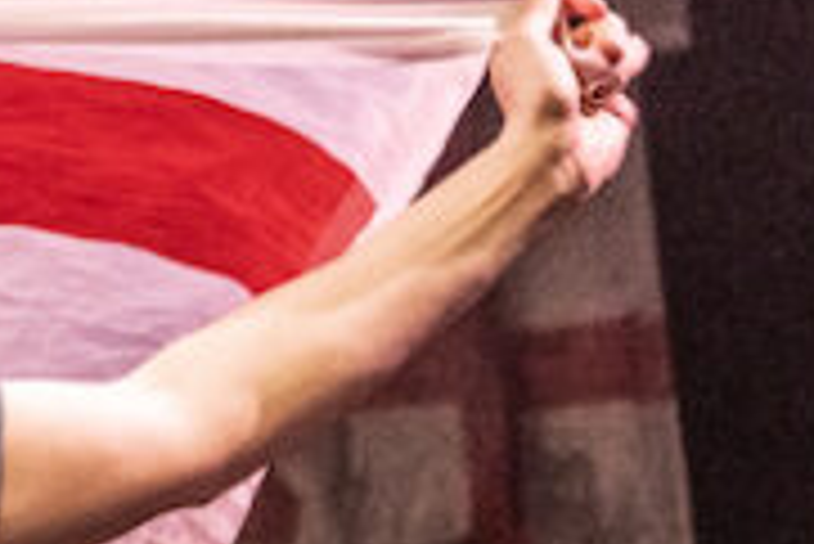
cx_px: -382
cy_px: 40
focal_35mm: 246
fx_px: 5567
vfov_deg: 5.6
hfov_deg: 8.2
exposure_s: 1/250
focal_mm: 58
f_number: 4
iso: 1250
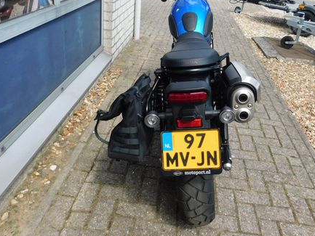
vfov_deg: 41.7
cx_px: 172
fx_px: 309
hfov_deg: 53.9
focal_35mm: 34
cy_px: 99
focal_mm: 4
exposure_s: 1/800
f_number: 3
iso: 125
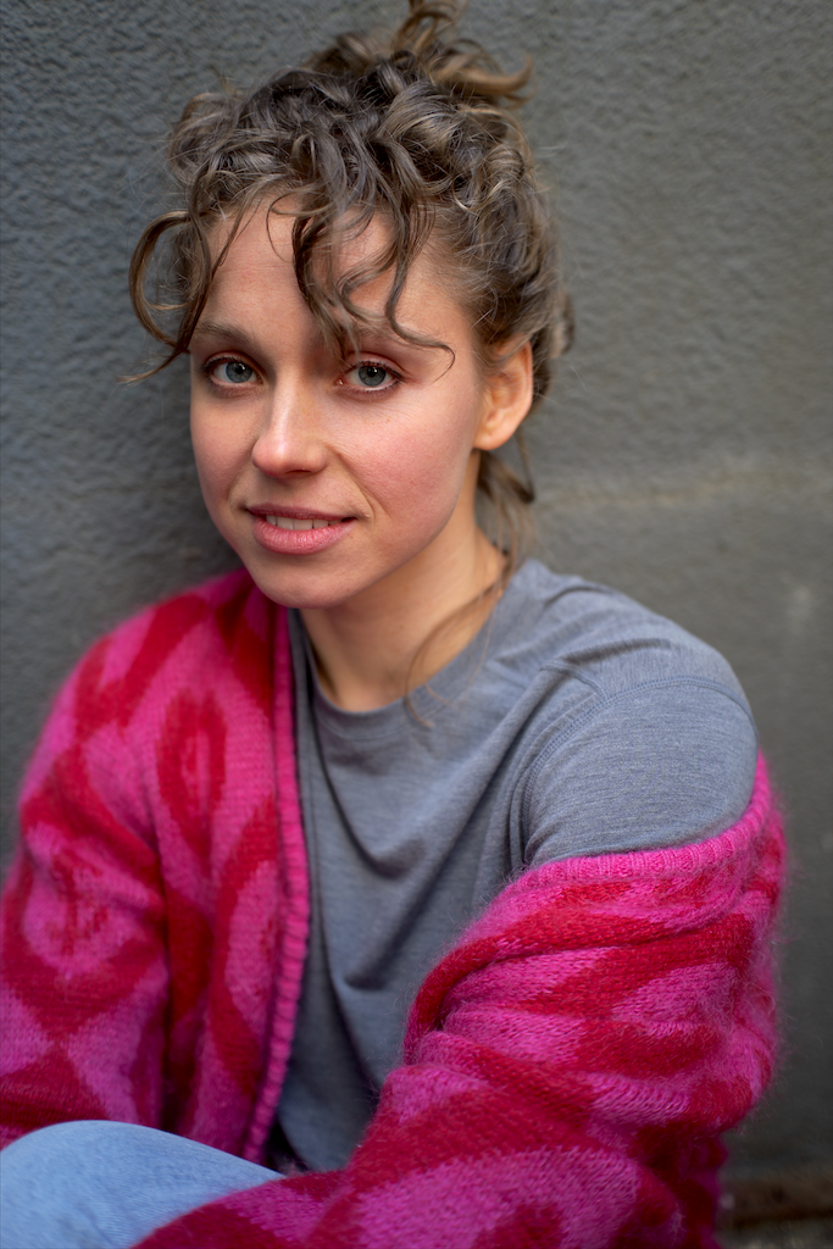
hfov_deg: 33.4
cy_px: 624
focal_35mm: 40
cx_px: 416
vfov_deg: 48.5
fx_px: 1388
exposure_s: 1/100
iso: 100
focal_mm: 40
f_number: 2
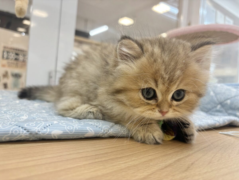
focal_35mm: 26
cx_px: 120
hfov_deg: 67.3
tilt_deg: -1.9
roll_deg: -5.1
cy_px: 90
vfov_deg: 53.1
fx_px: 180
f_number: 1.6
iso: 100
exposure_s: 1/100
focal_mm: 5.96
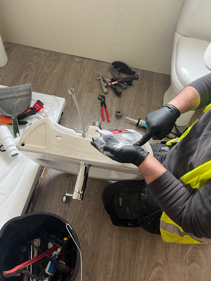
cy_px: 140
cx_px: 106
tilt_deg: -59.0
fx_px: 211
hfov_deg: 53.1
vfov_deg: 67.3
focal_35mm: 26
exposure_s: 1/60
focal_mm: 5.7
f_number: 1.5
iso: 160
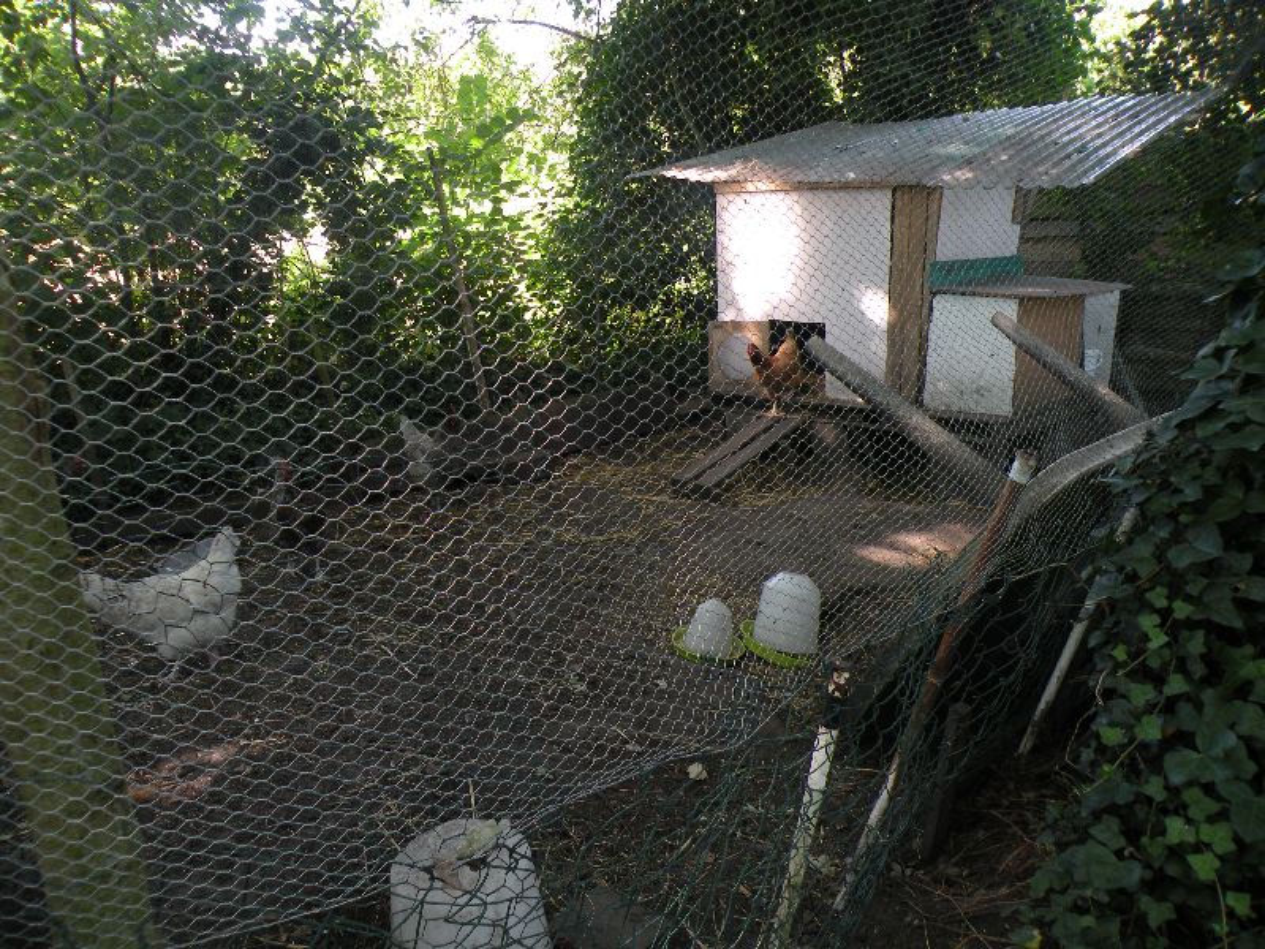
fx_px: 987
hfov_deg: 65.3
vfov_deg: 51.4
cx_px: 632
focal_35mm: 27
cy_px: 474
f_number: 2.8
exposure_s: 1/60
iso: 100
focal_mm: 4.7
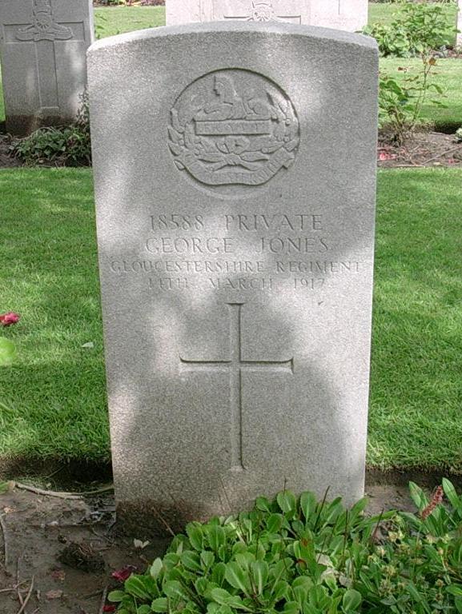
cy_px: 307
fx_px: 800
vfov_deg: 42.1
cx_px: 231
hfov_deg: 32.2
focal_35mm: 45
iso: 70
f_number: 5.8
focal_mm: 6.7
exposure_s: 1/136
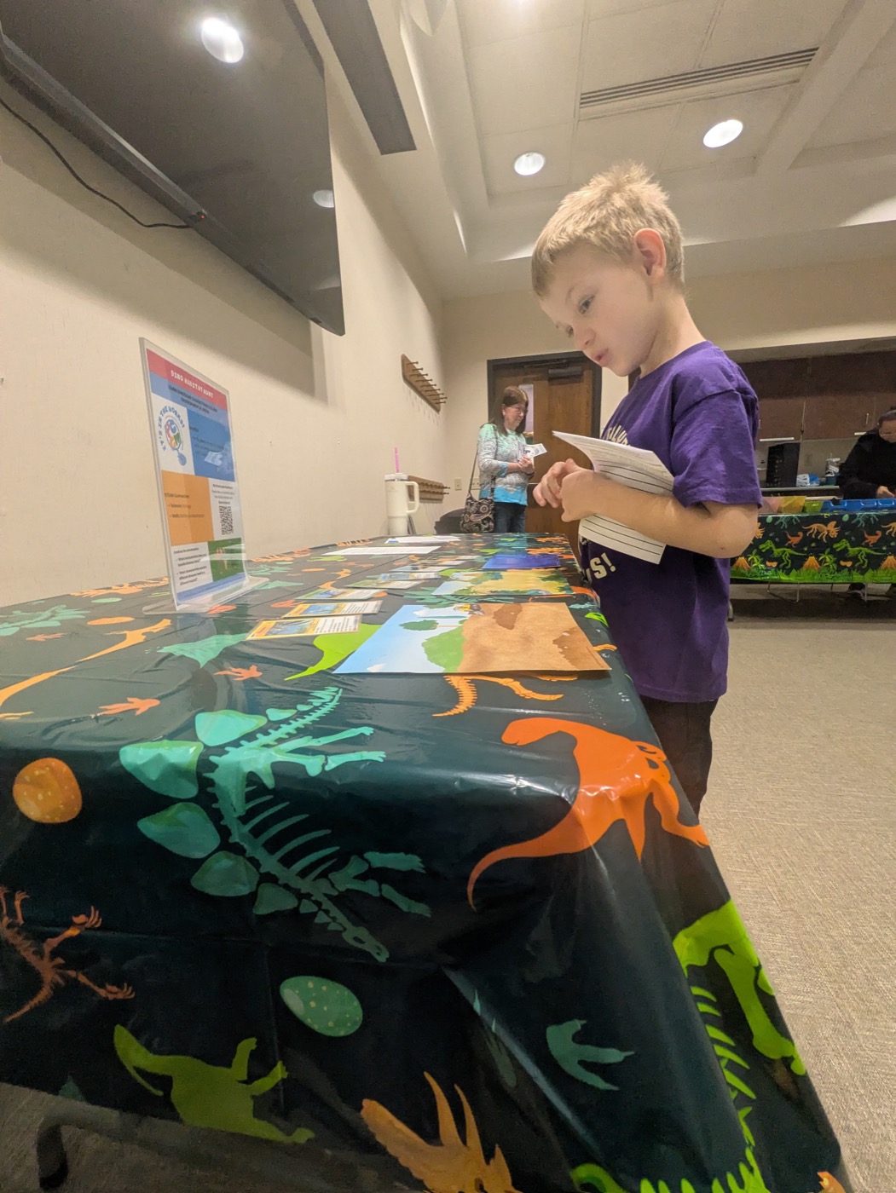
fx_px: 483
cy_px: 596
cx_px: 448
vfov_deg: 102.0
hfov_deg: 85.7
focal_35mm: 14
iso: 427
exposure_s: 1/60
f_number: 2.2
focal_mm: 1.83
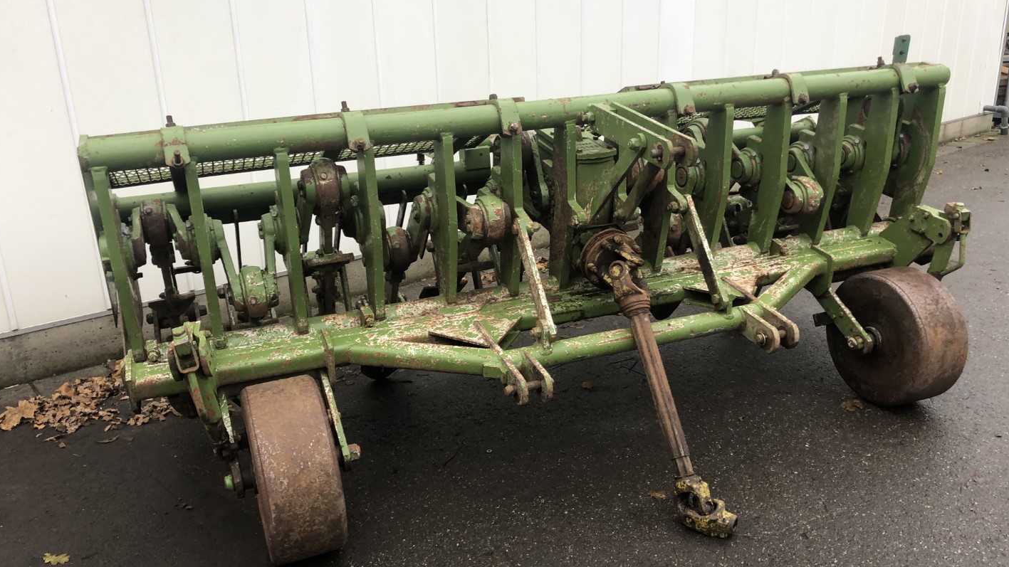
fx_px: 829
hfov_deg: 62.6
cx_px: 502
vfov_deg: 37.8
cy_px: 291
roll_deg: +2.1
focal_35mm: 31
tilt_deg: -17.8
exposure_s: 1/40
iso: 25
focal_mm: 4
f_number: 1.8
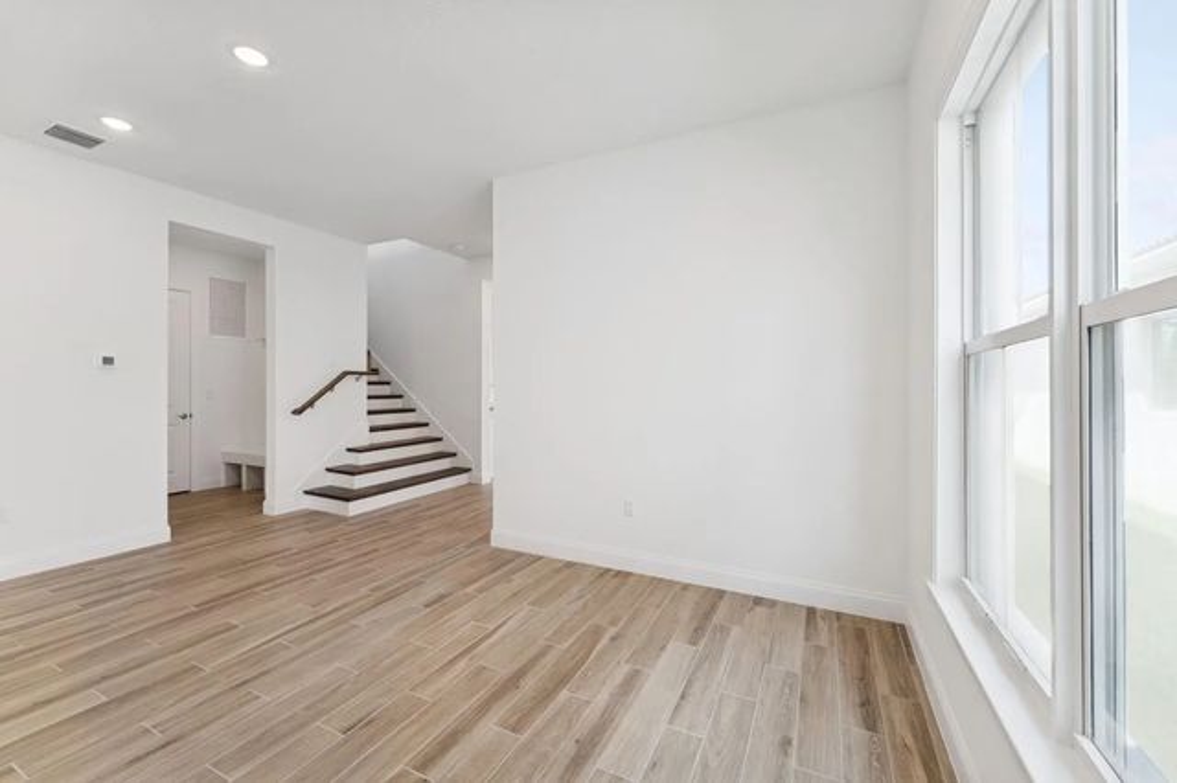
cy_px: 392
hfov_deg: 104.3
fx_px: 457
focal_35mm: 14
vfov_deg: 81.1
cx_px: 588
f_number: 8
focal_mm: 14
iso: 160
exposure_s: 1/8
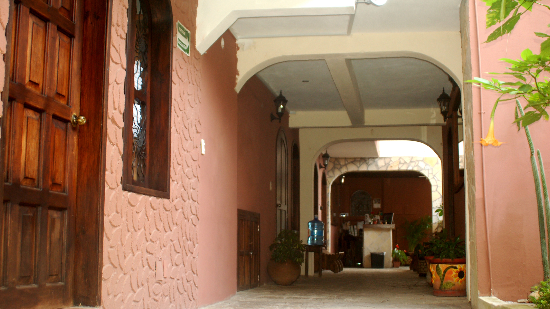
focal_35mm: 44
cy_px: 173
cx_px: 275
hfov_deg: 46.4
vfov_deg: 27.1
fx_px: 642
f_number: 3.5
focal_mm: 28
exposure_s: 1/60
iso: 500
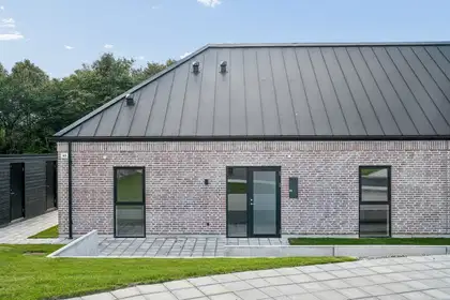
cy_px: 150
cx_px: 225
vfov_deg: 40.0
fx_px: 412
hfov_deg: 57.2
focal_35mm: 33
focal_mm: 33
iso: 1250
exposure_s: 1/500
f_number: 10
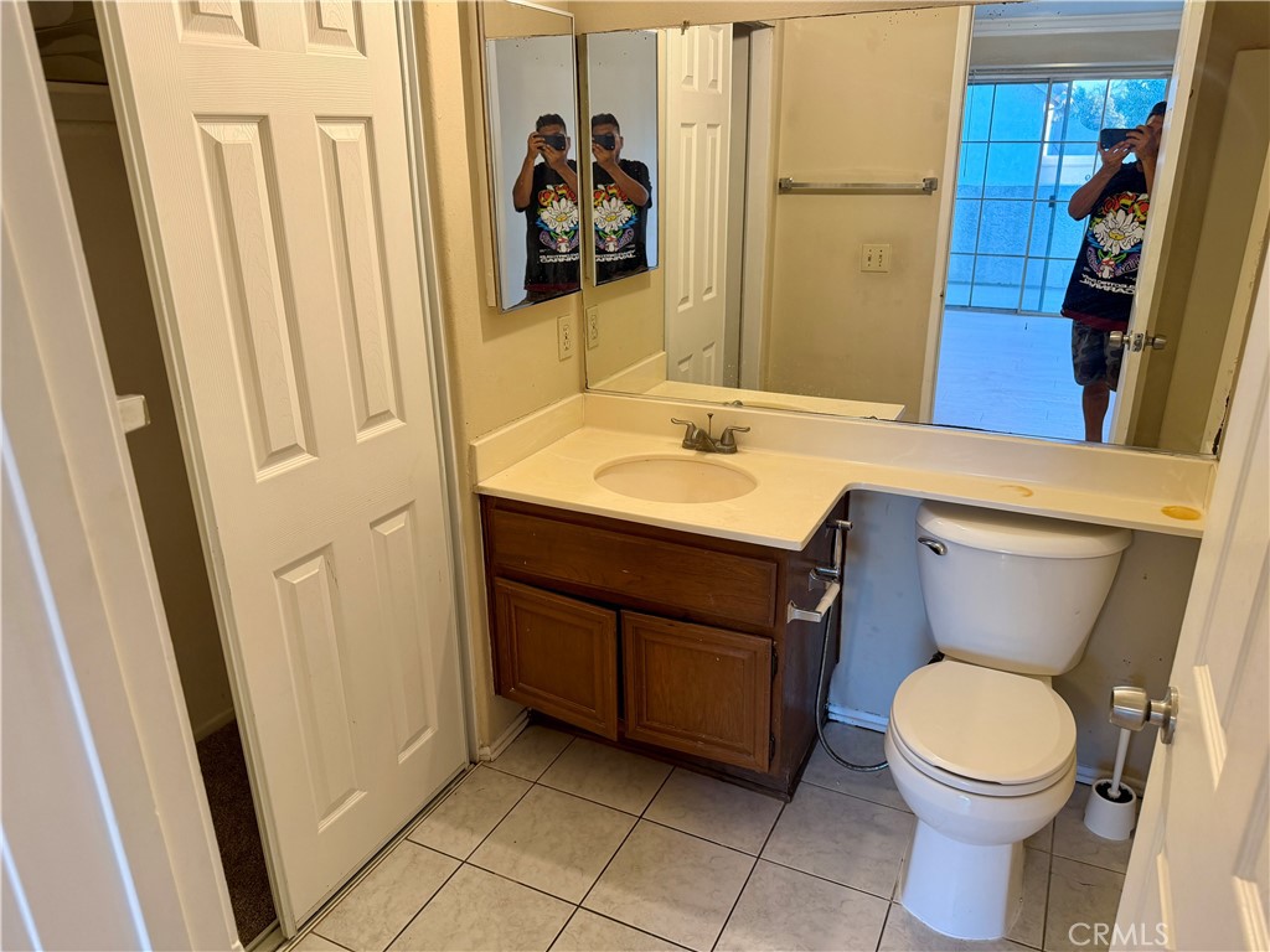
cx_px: 635
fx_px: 881
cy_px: 476
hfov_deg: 71.6
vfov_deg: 56.8
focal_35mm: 24
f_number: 1.78
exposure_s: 1/60
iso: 160
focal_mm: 6.76
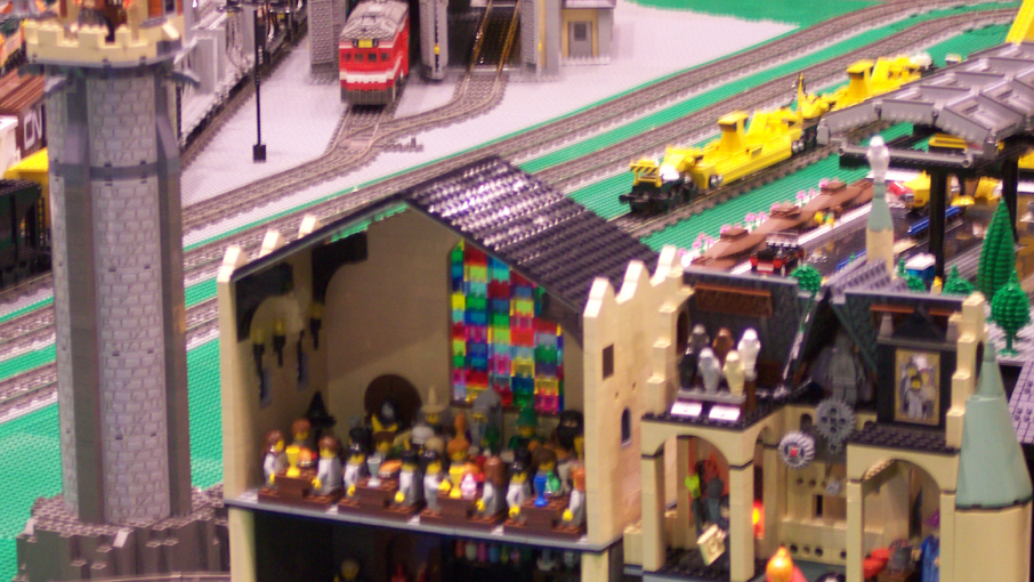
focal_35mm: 137
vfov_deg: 8.8
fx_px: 3757
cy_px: 424
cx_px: 467
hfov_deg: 15.7
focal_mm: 24
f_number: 4.8
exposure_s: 1/10
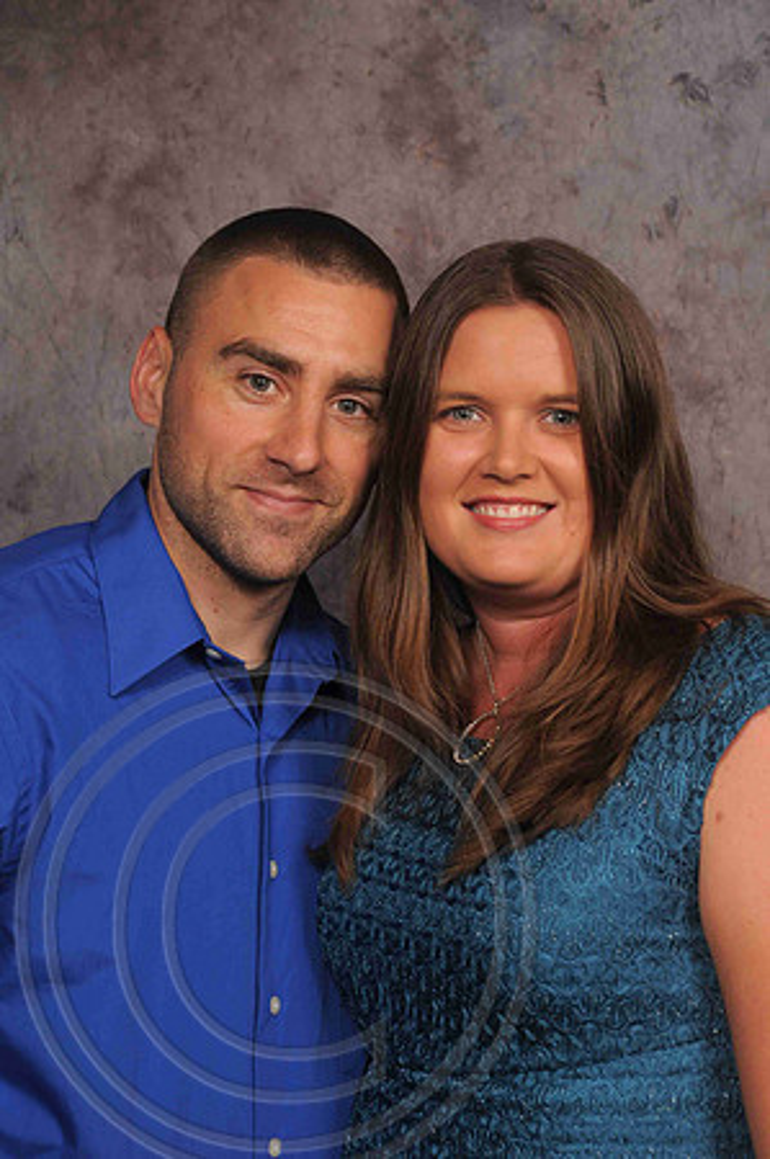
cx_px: 385
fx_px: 2508
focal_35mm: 78
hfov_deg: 17.5
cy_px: 580
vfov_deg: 26.0
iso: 200
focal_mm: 52
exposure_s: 1/125
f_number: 5.6
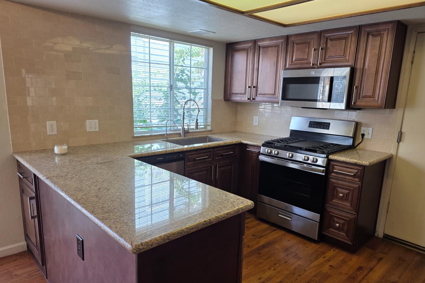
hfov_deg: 73.7
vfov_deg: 53.1
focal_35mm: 24
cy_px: 153
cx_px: 212
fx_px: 283
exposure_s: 1/120
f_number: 1.7
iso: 100
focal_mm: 6.3
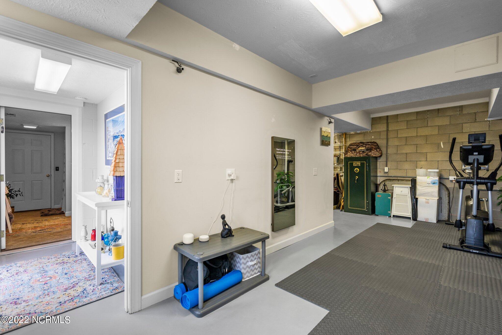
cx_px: 251
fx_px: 223
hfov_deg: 96.7
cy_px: 168
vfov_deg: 73.7
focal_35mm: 16
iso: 100
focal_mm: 16
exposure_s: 1/40
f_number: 4
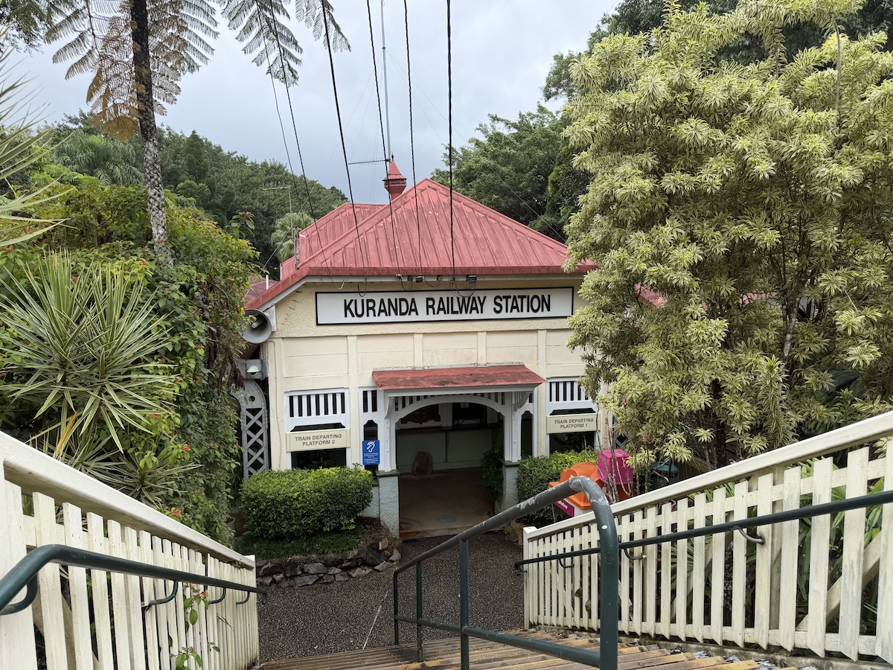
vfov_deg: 56.8
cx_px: 446
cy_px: 335
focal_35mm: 24
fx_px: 619
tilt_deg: -7.0
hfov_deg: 71.6
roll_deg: +0.7
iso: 80
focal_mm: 6.76
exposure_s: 1/1192
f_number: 1.78
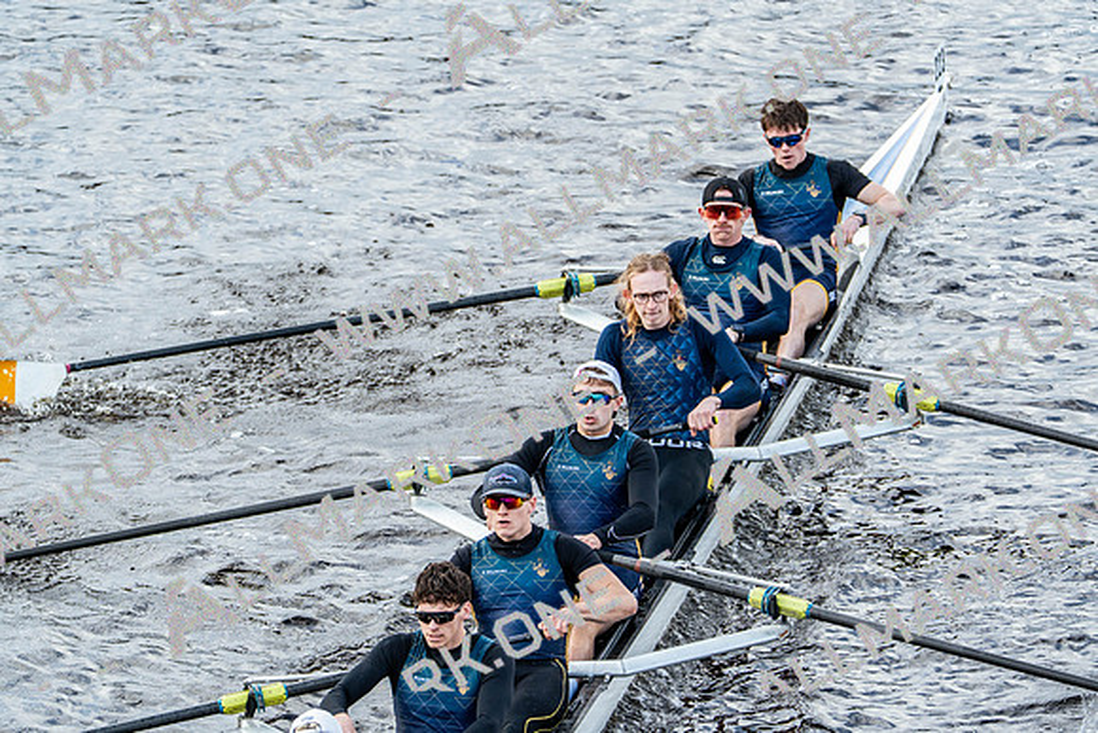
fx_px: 11135
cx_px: 549
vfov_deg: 3.8
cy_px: 366
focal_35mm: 365
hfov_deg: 5.6
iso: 1000
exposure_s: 1/1250
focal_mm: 365
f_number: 6.3
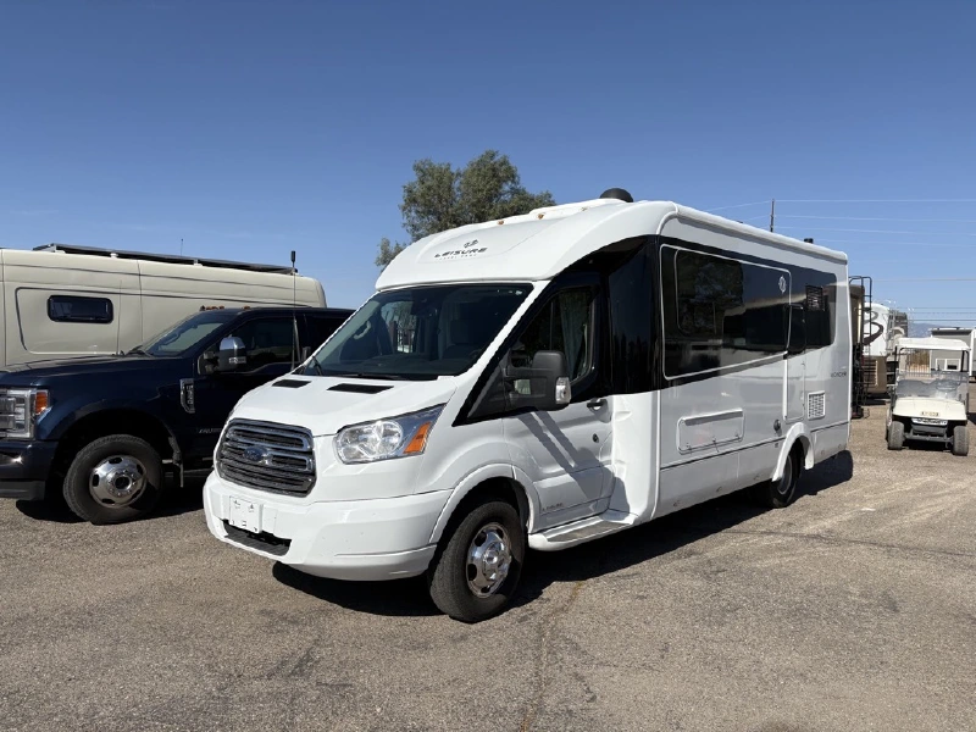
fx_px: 733
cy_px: 366
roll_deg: -1.9
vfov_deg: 53.1
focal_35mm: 26
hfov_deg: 67.3
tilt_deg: +1.1
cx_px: 488
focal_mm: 5.96
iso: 50
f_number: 1.6
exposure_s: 1/5814
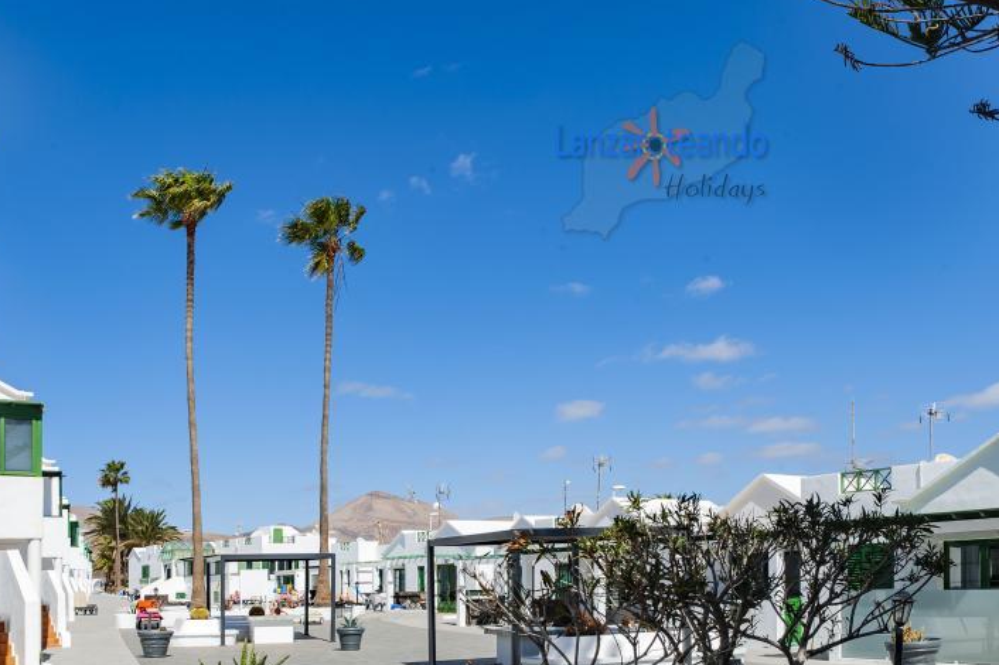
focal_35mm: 39
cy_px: 440
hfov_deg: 49.5
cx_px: 451
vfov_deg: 33.9
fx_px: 1082
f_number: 14
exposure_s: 1/200
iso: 200
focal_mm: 29
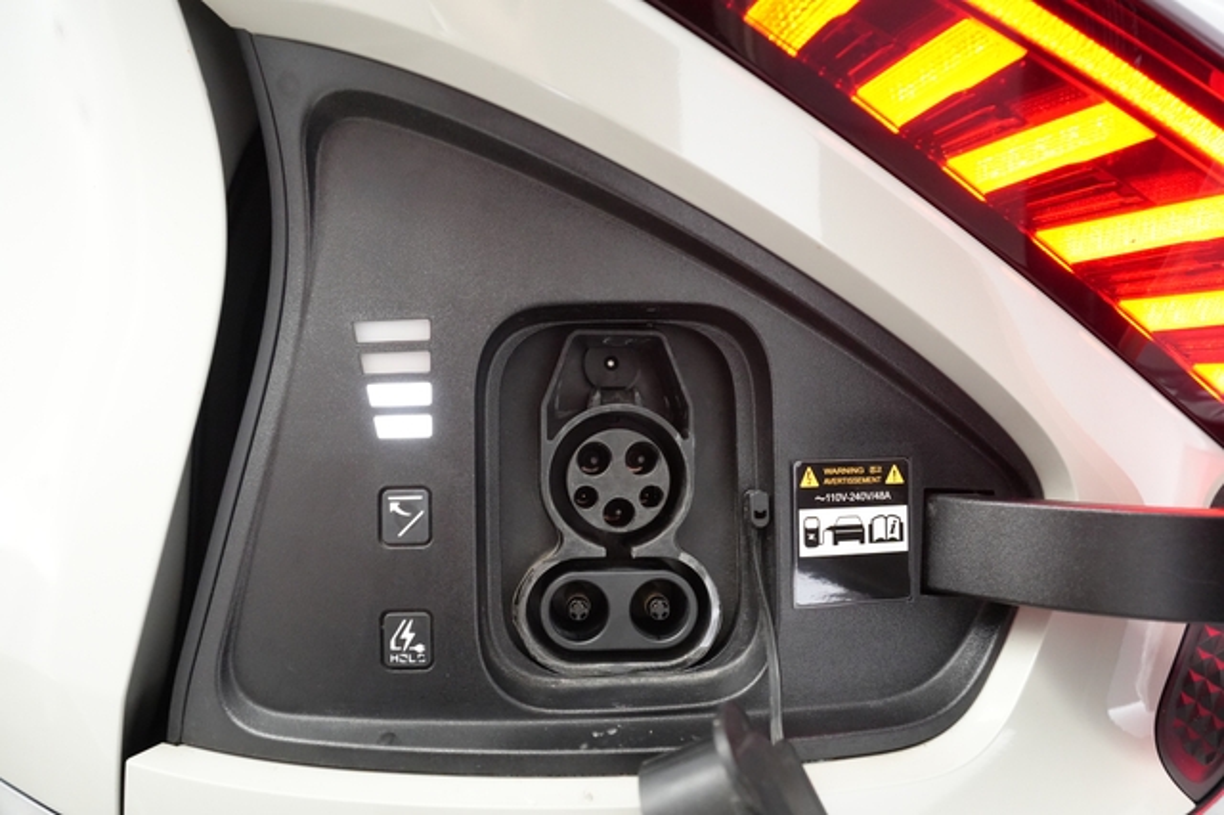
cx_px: 612
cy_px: 408
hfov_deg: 73.8
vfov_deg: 53.1
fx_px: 816
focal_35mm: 24
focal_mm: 24
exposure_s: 1/160
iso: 8000
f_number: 4
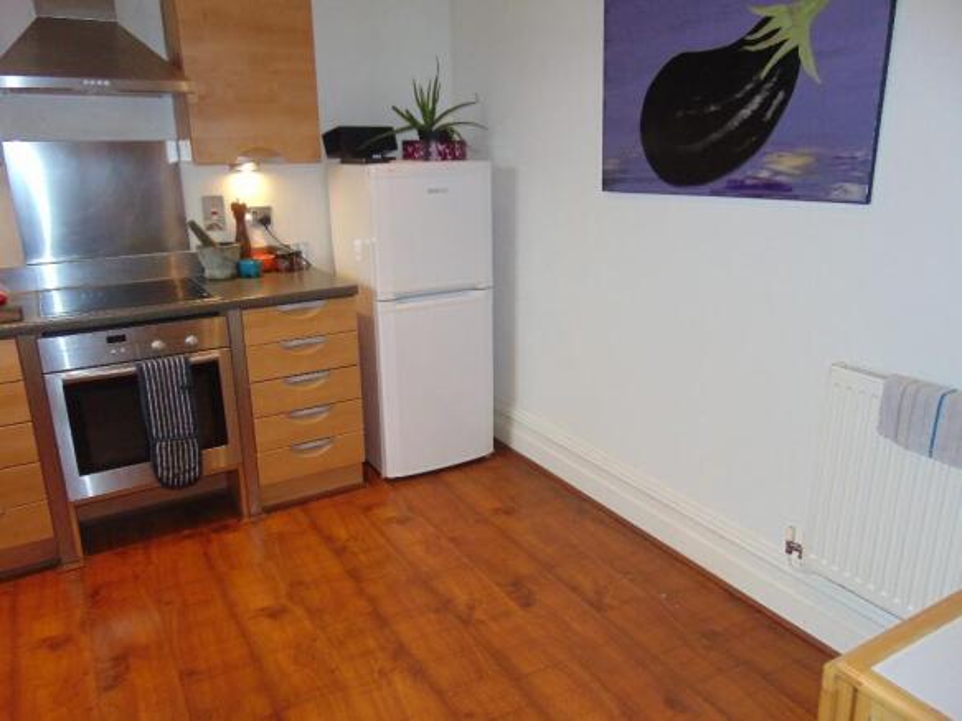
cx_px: 481
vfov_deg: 54.9
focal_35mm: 25
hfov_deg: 69.4
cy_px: 360
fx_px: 695
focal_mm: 4.5
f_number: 3
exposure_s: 1/30
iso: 200
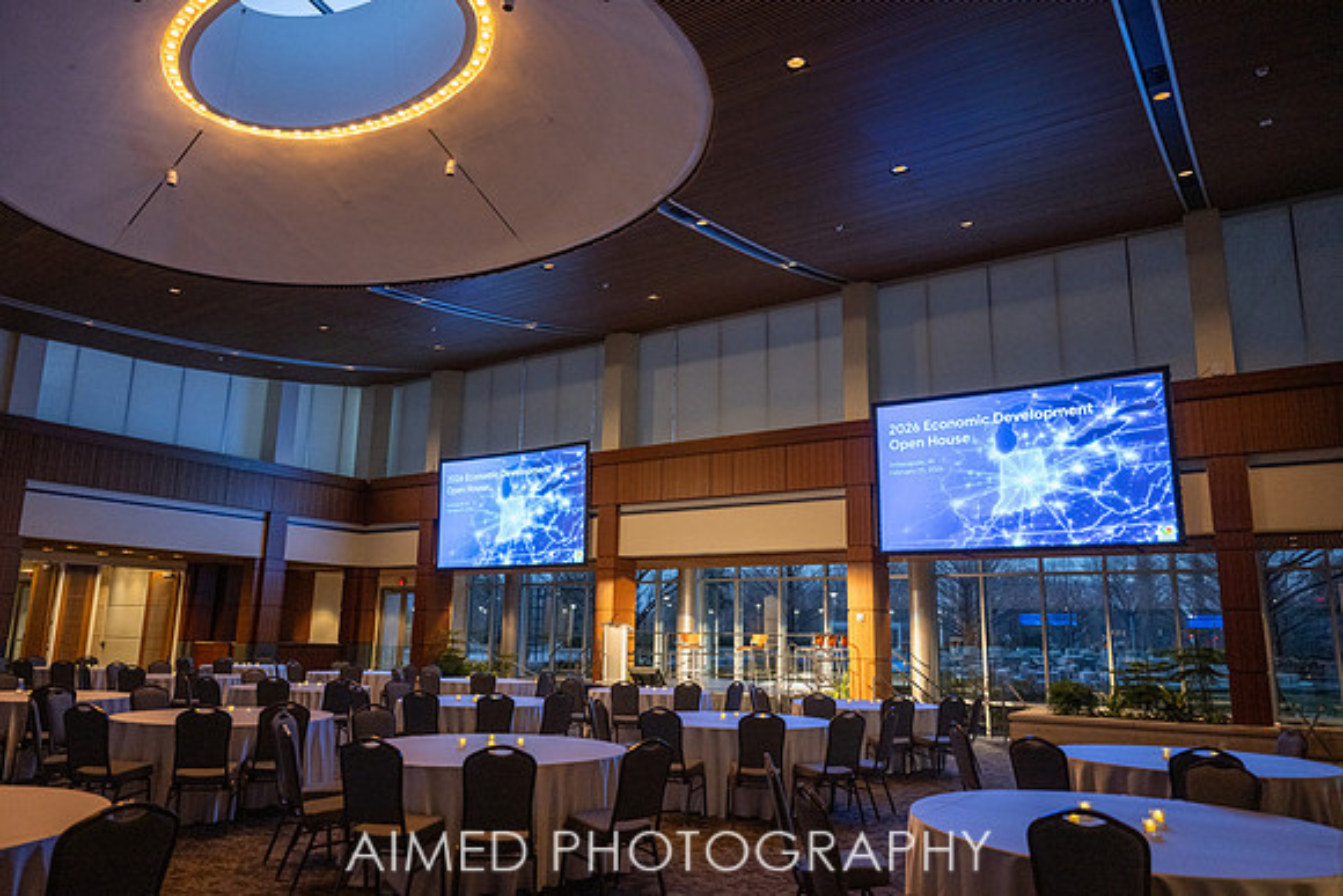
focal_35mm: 24
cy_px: 448
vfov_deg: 52.7
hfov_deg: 73.2
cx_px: 668
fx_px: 905
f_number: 2.8
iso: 1600
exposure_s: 1/160
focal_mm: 24
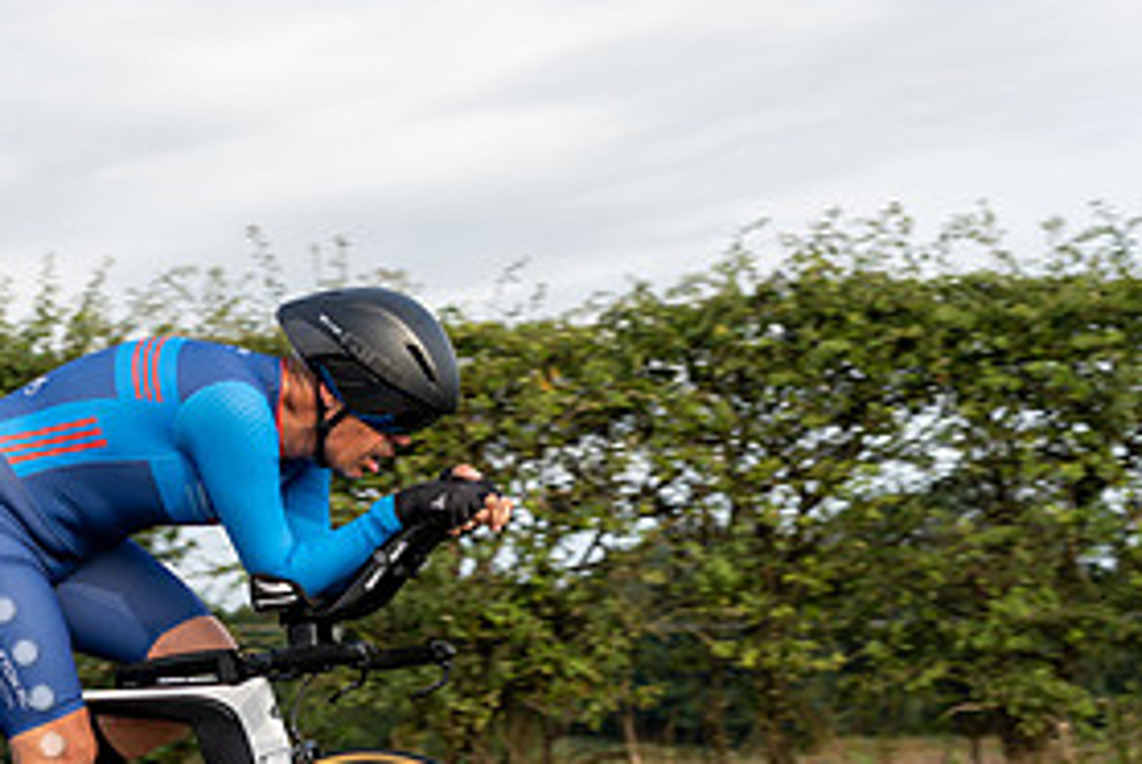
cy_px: 589
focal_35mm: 141
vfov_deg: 9.7
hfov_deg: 14.5
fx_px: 4477
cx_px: 320
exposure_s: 1/640
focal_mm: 63
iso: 200
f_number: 4.5
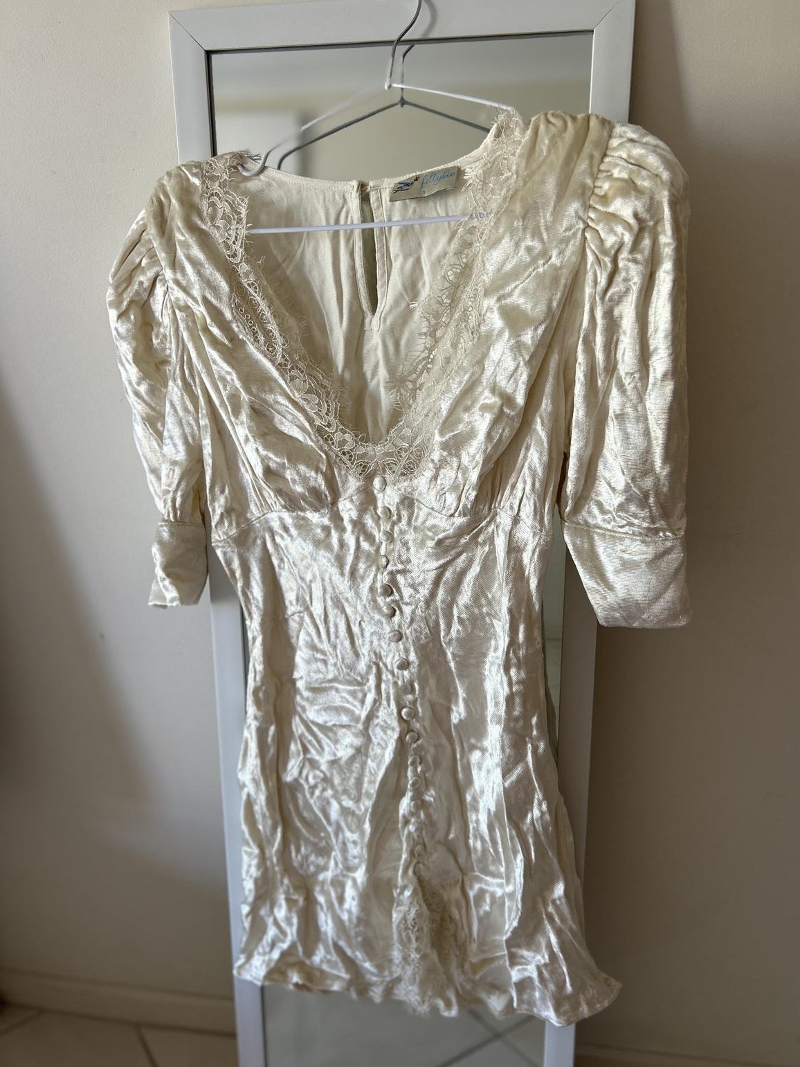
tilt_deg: -24.2
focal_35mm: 27
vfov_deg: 65.3
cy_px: 533
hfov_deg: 51.4
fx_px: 832
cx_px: 407
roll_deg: +2.4
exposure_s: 1/121
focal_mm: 5.7
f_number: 1.5
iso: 100
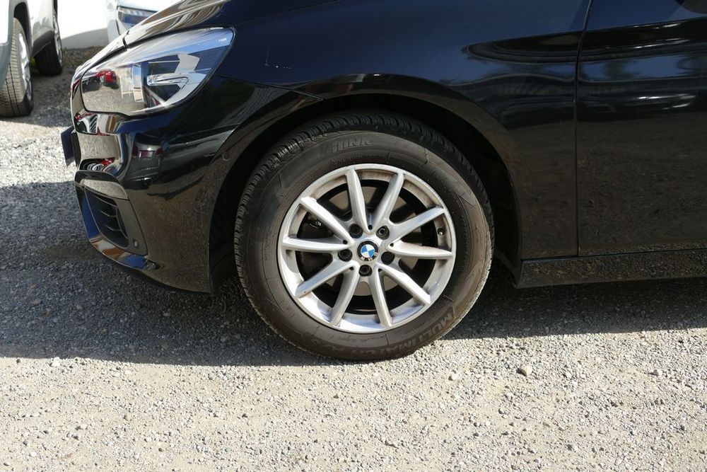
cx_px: 354
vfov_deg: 32.6
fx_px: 805
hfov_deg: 47.4
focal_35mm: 41
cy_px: 236
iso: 125
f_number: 3.2
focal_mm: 15.02
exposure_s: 1/800
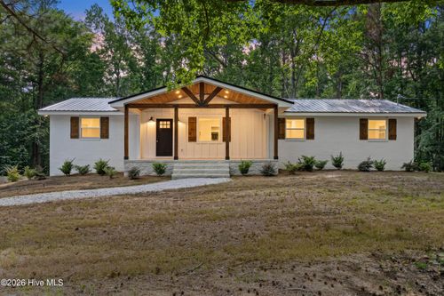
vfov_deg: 44.9
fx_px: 358
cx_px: 222
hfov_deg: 63.7
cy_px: 148
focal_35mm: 29
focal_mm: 29
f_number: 5.6
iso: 160
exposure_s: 1/100
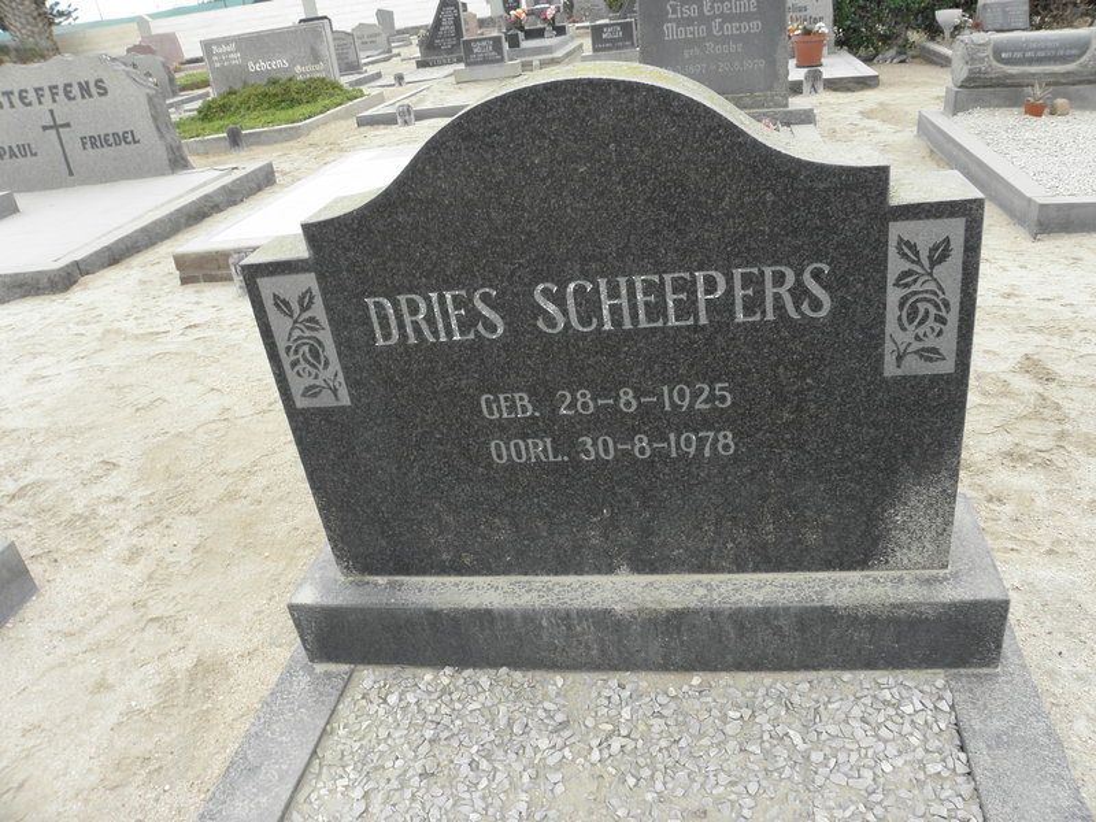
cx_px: 548
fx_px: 823
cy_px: 411
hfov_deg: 67.3
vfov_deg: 53.1
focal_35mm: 26
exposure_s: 1/60
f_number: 5
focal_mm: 4.6
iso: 64
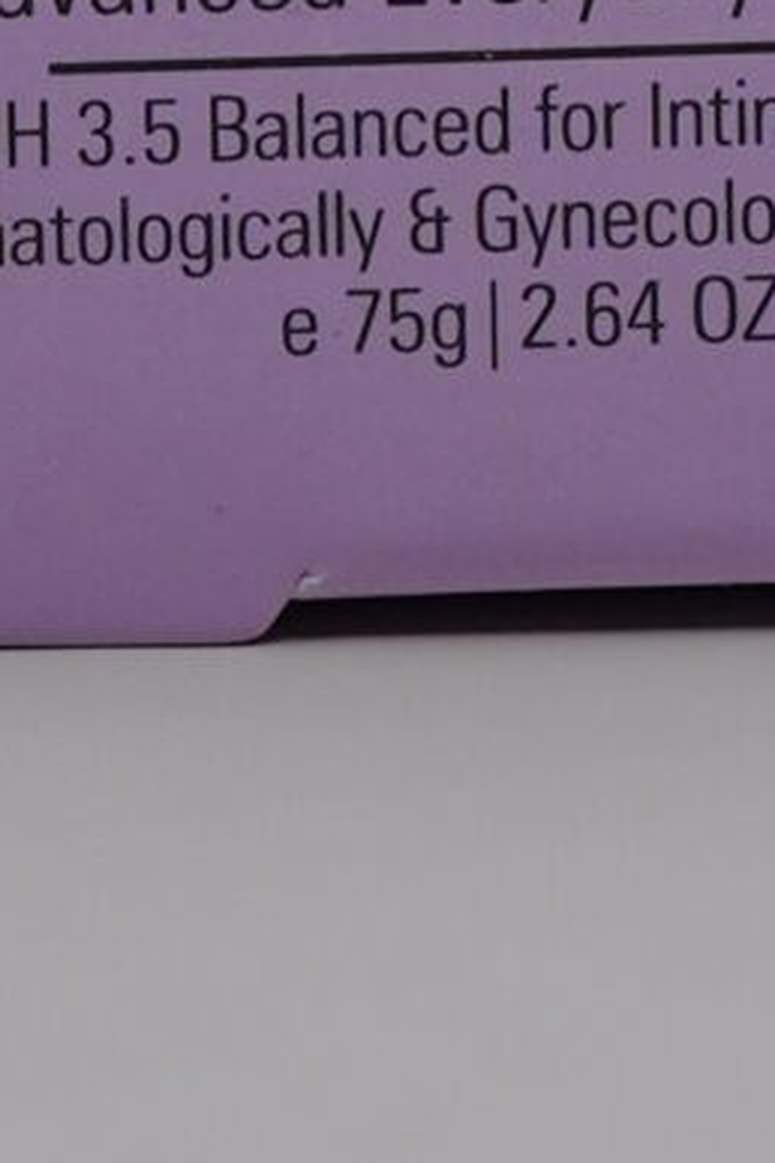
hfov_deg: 5.8
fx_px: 7685
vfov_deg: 7.4
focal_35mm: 238
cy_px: -2648
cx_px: 752
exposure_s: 1/100
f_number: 6.3
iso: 320
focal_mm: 24
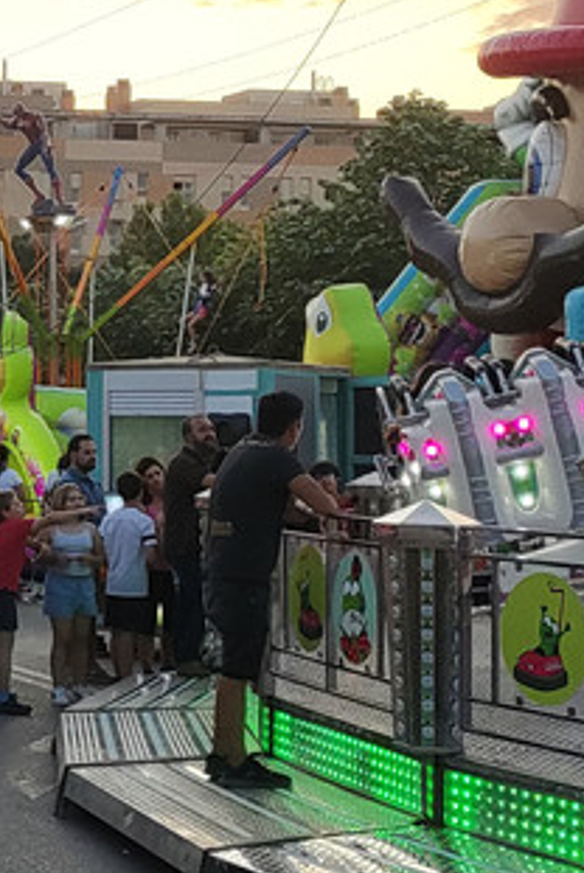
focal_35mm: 89
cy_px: 407
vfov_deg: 22.8
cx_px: -482
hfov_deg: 13.7
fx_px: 2161
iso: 50
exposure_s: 1/288
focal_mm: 4.71
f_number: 1.79
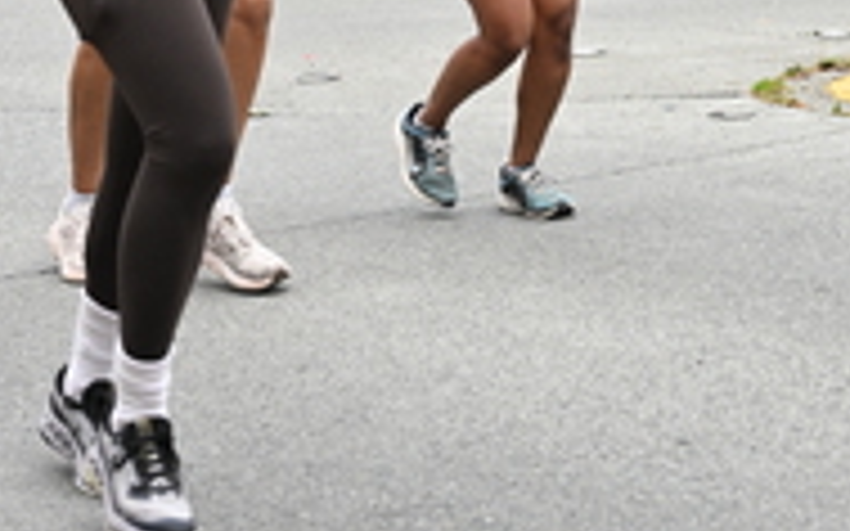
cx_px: 308
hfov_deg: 17.9
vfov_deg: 10.8
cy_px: -292
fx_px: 2686
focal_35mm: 116
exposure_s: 1/800
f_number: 4
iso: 1600
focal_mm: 39
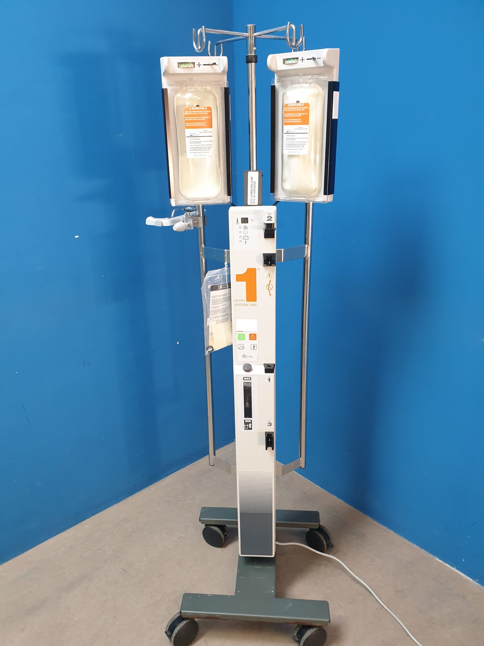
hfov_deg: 53.1
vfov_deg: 67.3
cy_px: 323
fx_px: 485
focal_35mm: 26
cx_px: 242
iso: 320
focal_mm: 4.3
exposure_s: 1/50
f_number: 2.4
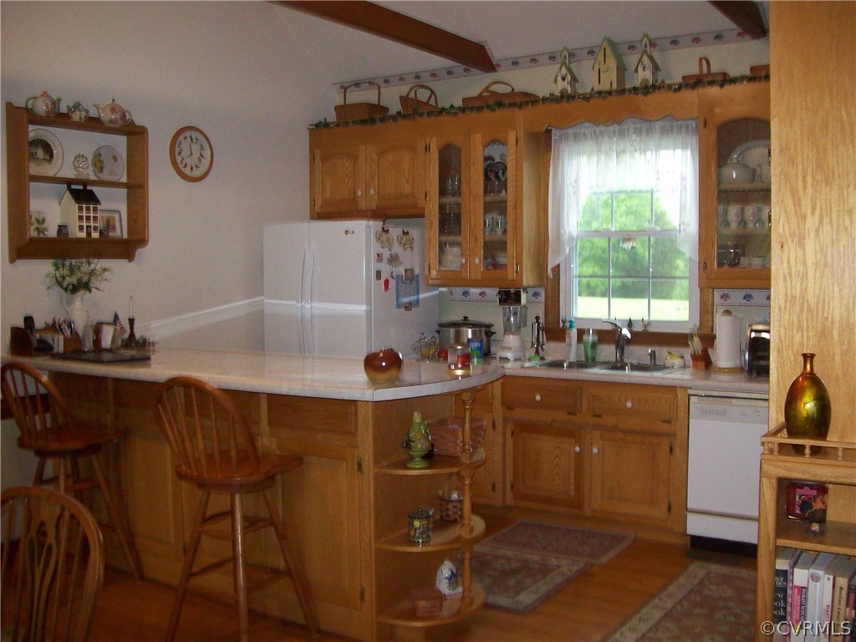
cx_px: 428
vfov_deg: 39.7
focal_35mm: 36
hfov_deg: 51.4
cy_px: 321
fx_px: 890
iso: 200
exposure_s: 1/64
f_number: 2.7
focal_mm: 6
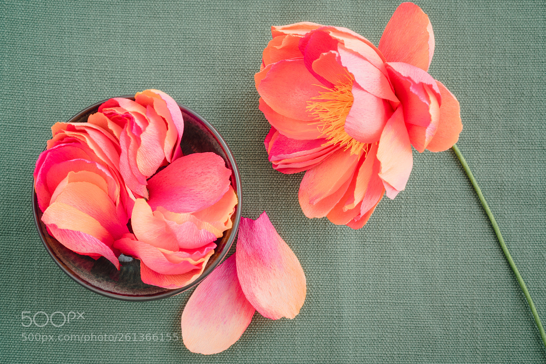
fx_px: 834
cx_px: 273
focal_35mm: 55
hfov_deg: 36.2
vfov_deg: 24.6
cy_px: 182
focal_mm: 55
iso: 100
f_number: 8
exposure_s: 1/100
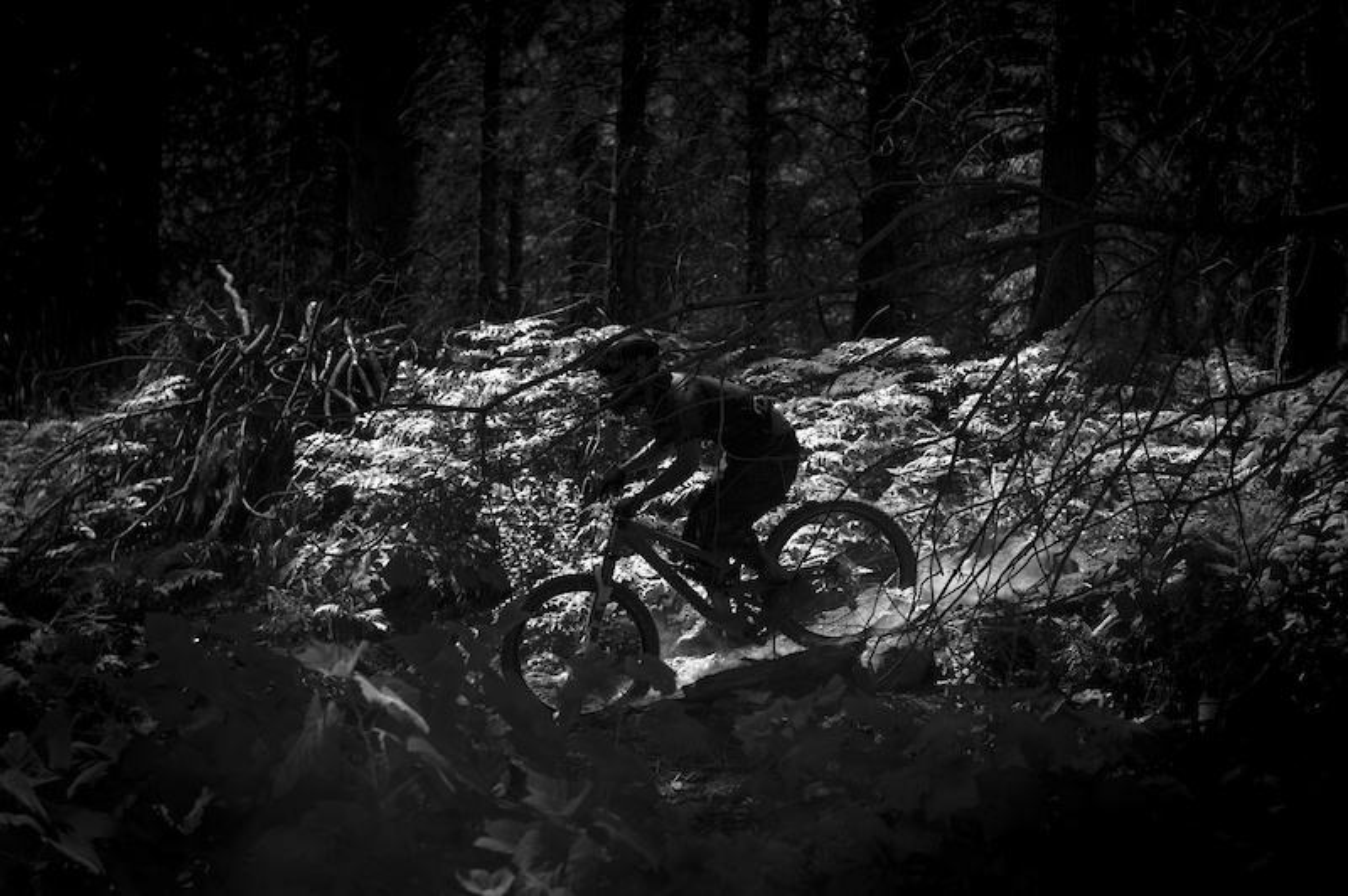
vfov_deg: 14.0
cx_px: 674
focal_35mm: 98
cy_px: 448
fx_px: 3648
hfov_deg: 20.9
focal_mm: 65
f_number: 4.5
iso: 200
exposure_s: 1/1000
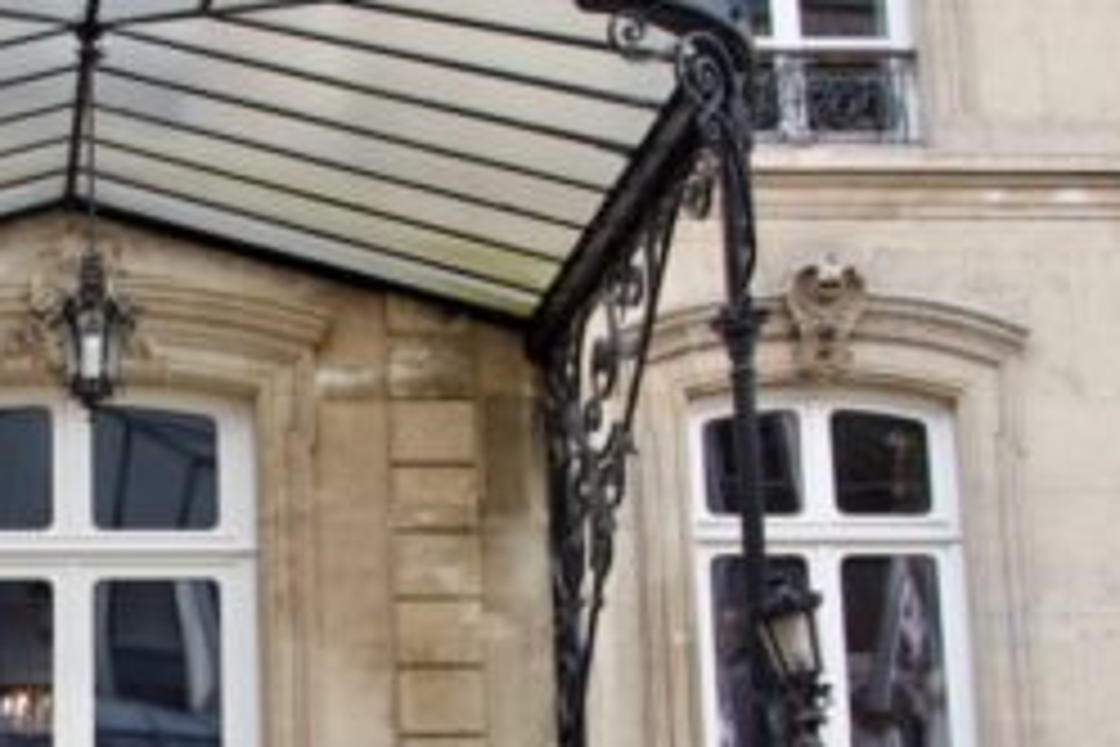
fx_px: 2426
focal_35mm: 78
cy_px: 682
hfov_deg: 25.1
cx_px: 94
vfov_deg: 17.2
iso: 1600
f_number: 8
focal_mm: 19
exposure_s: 1/500
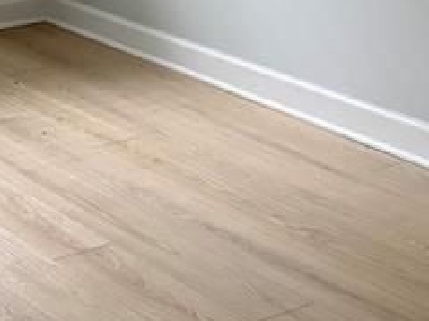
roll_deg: +0.8
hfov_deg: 16.4
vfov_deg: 13.8
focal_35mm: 103
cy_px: -90
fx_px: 1276
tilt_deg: -10.5
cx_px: -318
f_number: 1.78
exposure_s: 1/60
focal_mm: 6.76
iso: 800
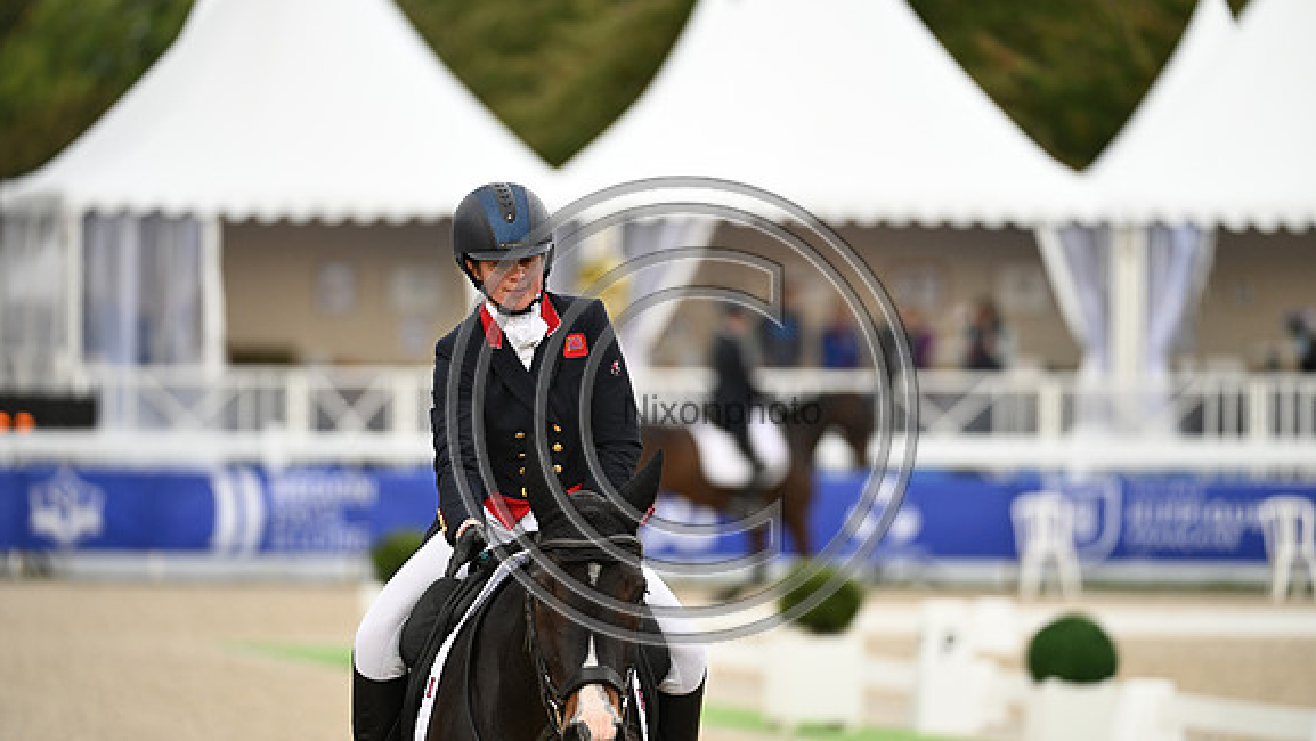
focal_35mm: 316
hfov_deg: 6.8
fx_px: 11030
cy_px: 380
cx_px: 657
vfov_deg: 3.8
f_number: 4.5
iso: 800
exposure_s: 1/1000
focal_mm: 300
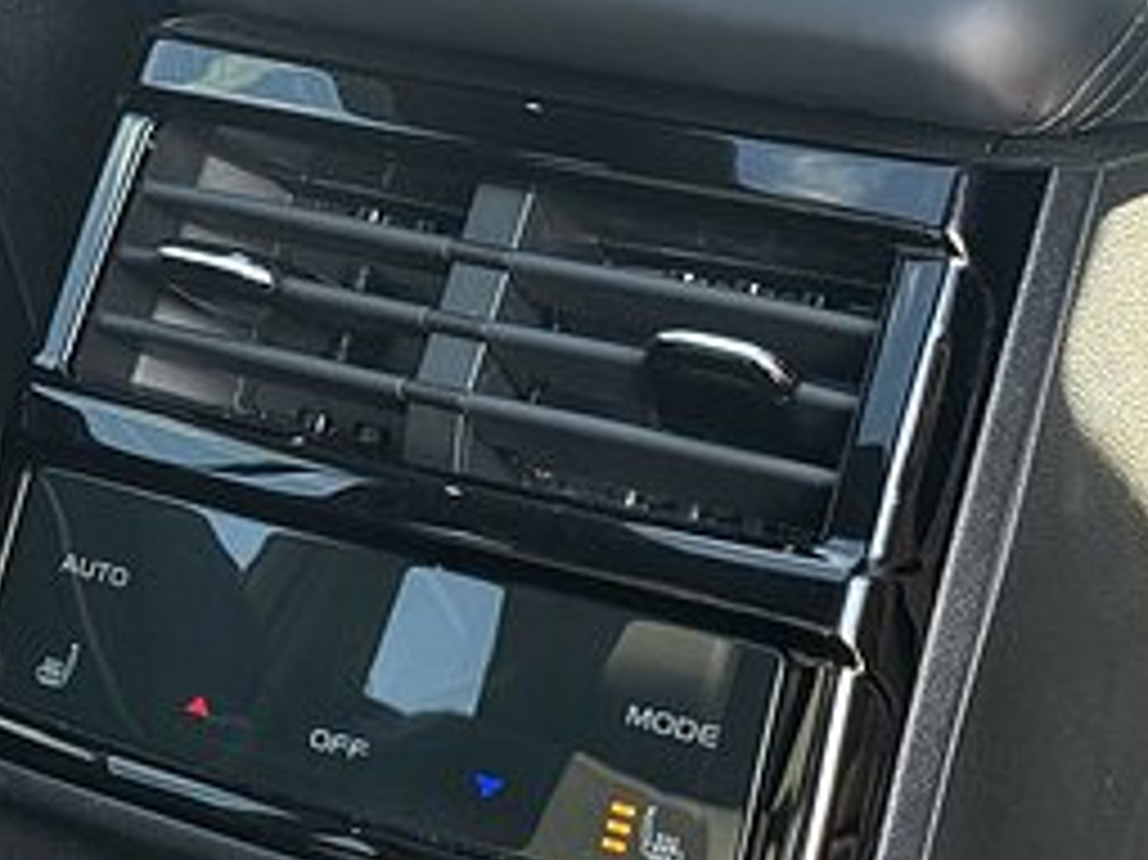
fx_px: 3414
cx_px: 491
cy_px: 684
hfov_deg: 19.1
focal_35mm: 103
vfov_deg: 14.3
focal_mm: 6.76
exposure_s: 1/62
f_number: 1.78
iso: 200
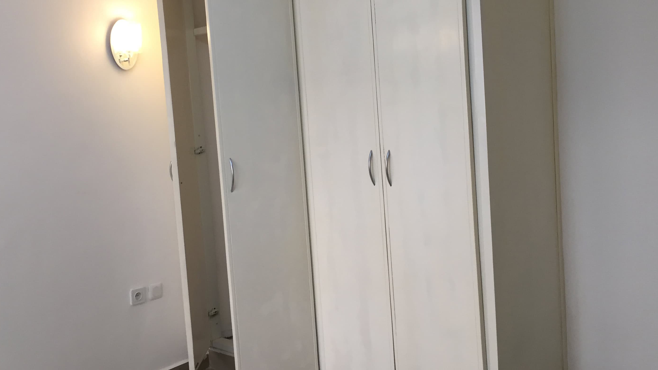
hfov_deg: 54.0
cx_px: 307
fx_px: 646
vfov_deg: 31.9
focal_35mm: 37
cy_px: 156
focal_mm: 4.2
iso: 32
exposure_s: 1/33
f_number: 2.2
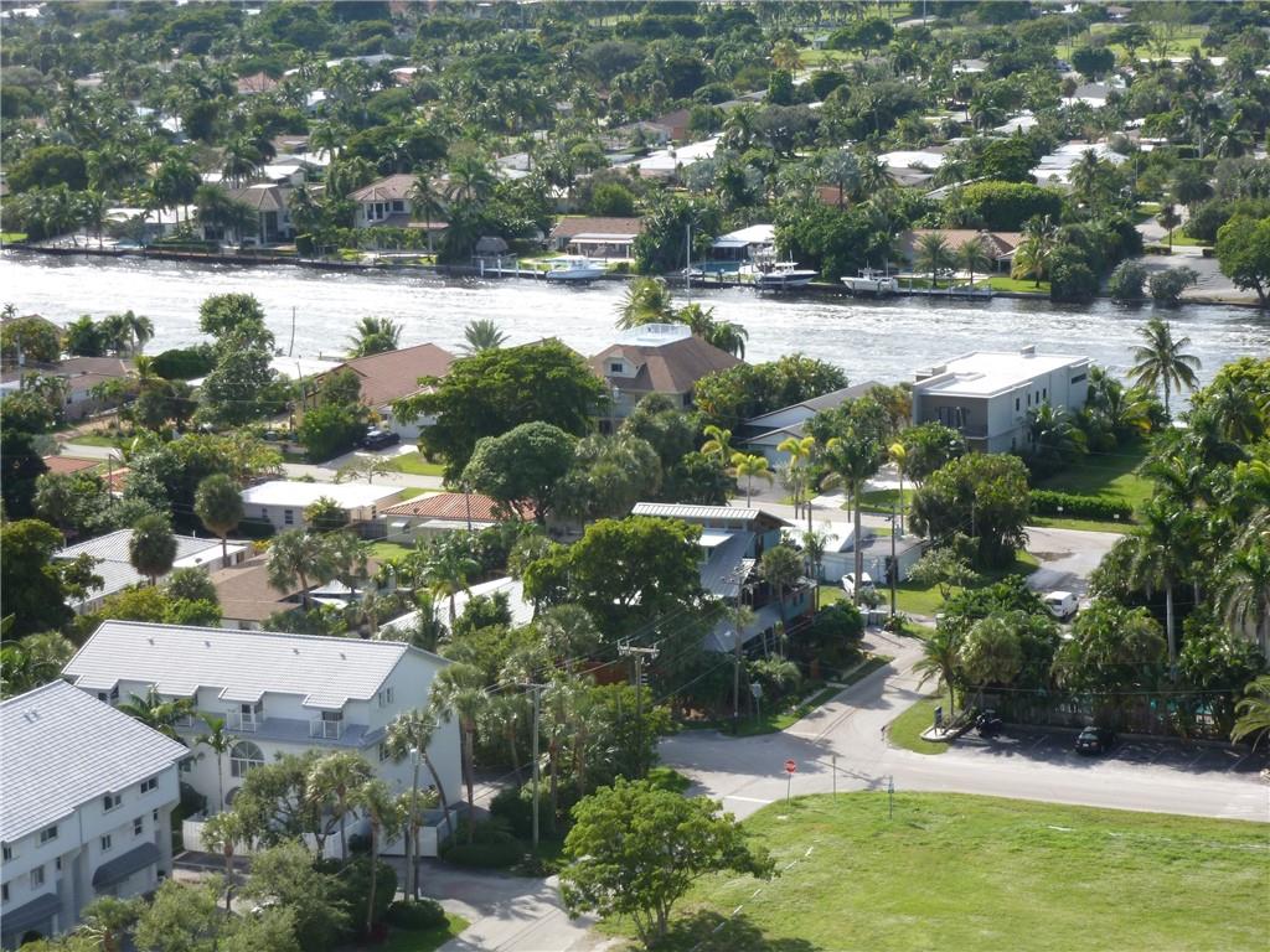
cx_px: 635
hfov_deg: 22.0
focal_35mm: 89
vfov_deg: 16.6
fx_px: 3265
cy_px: 476
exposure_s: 1/320
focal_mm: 16
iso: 100
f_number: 4.9
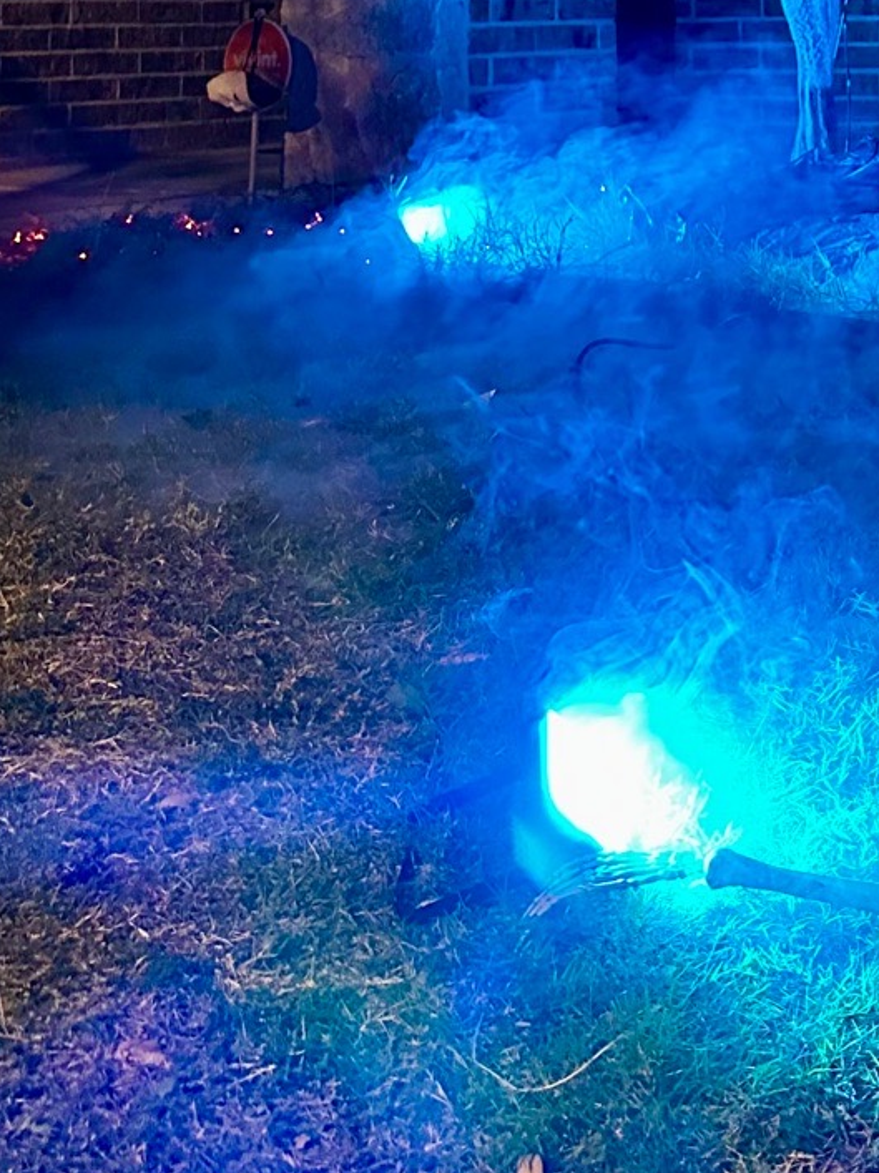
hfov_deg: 20.5
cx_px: 992
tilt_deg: +3.1
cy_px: -98
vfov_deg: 26.5
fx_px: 2304
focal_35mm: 68
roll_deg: +0.7
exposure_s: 1/49
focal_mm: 6.86
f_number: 1.78
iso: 800
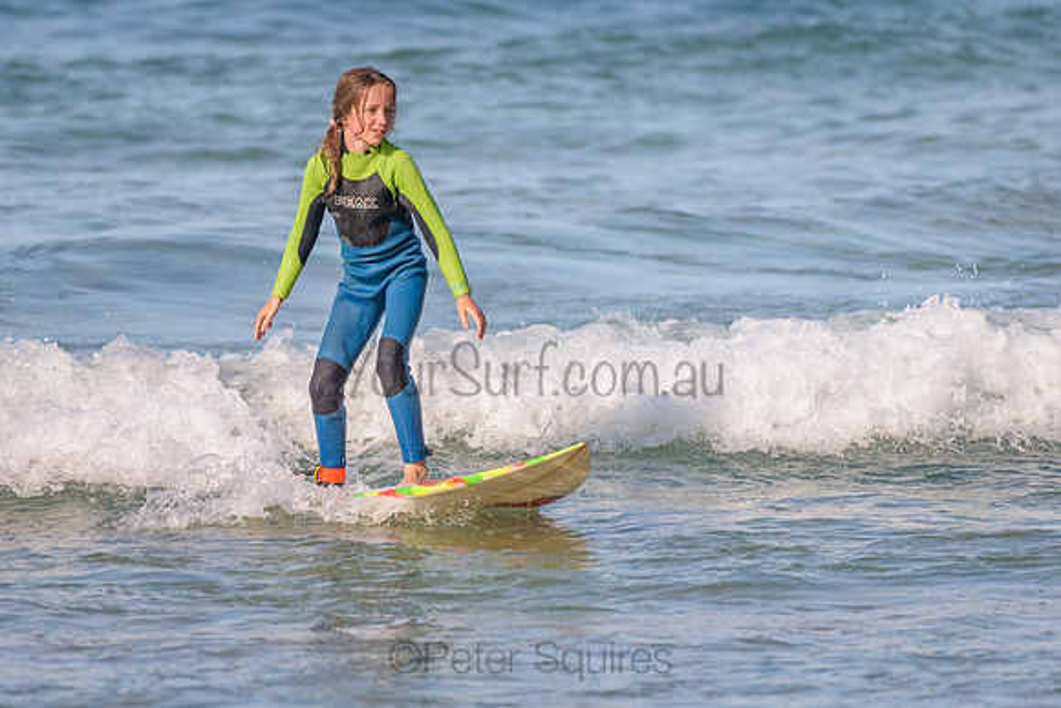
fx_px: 18081
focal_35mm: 613
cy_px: 354
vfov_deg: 2.2
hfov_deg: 3.4
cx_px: 417
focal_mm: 500
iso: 280
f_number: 5.6
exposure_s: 1/2000
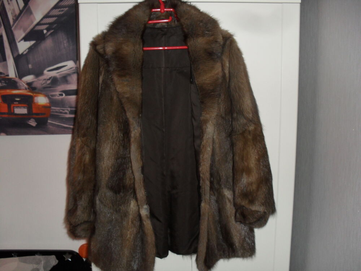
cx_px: 180
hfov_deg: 52.6
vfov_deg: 40.7
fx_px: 365
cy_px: 136
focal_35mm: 35
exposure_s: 1/45
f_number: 3.2
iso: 200
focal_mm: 6.3
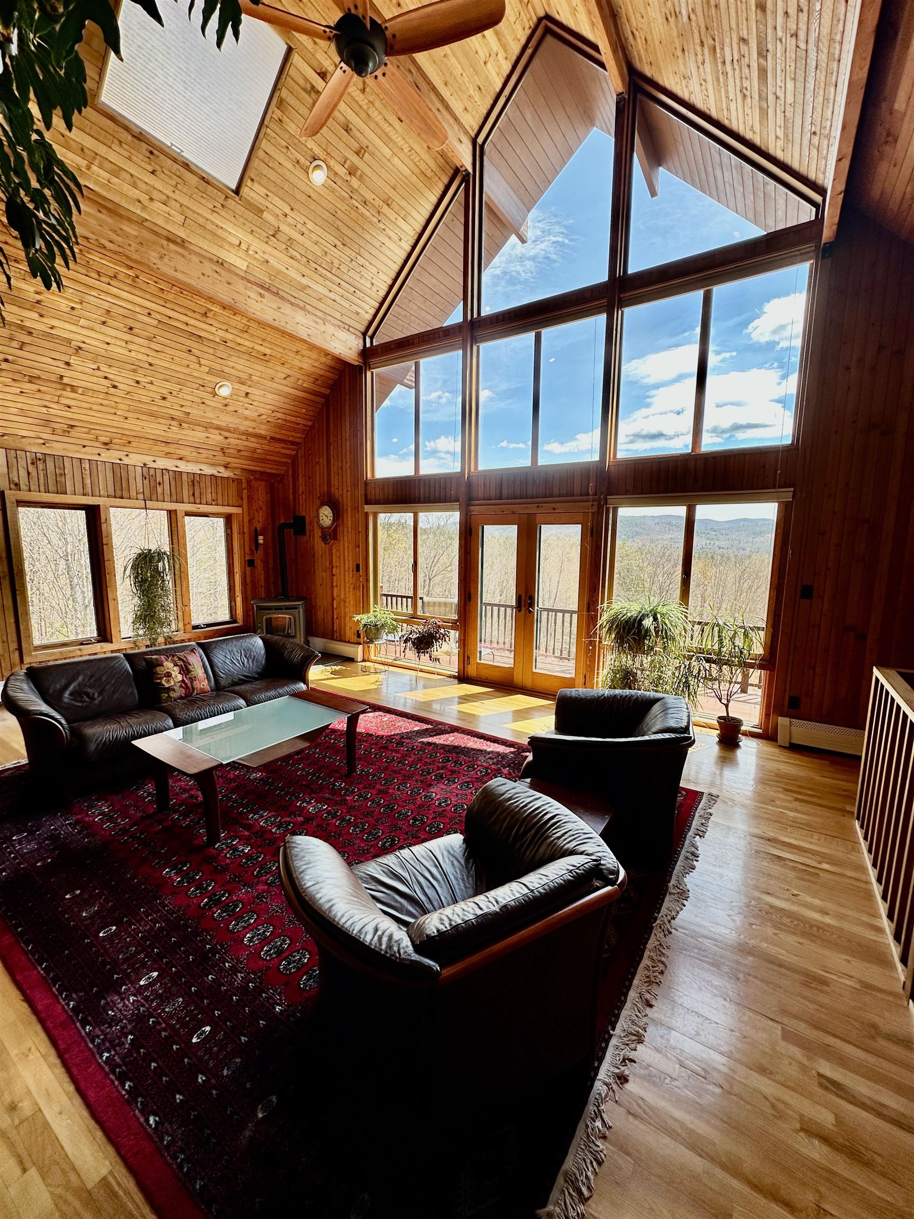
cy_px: 610
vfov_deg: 102.1
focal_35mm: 14
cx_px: 457
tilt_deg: -7.6
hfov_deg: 85.7
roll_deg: -1.7
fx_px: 493
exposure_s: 1/316
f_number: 2.2
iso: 40
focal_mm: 2.22
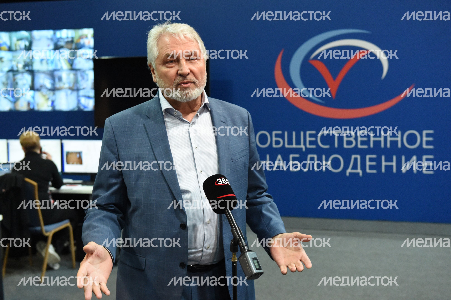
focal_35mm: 52
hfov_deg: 38.2
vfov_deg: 26.0
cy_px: 150
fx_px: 651
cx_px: 226
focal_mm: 52
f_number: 5
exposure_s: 1/800
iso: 12800
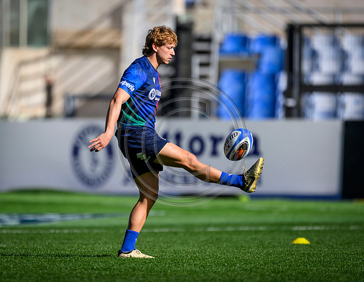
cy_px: 133
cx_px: 138
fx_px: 7589
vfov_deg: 2.1
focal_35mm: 713
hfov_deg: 2.7
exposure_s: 1/5000
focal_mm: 560
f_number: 4
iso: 500
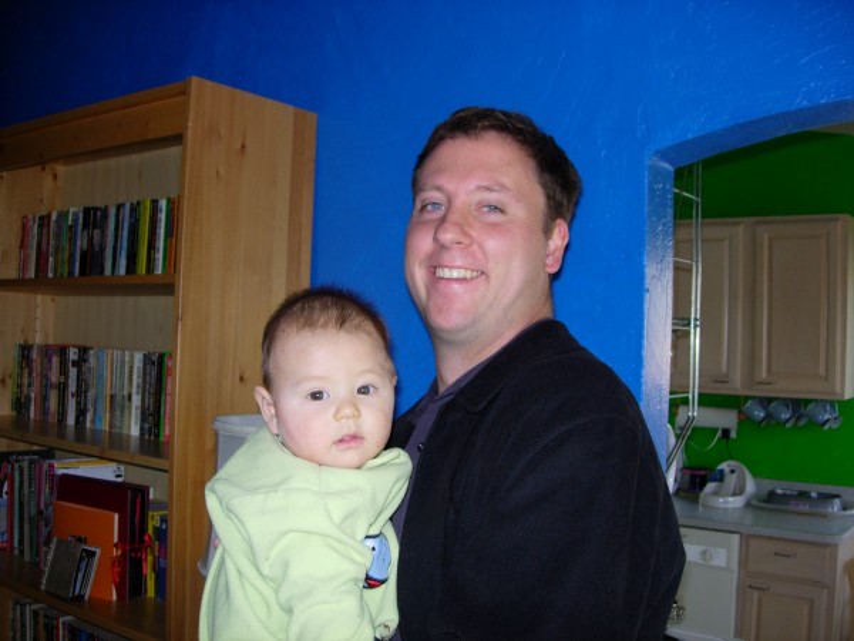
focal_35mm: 38
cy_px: 320
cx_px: 427
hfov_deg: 49.0
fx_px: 937
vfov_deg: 37.7
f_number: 2.8
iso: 79
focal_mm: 7.8
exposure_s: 1/64
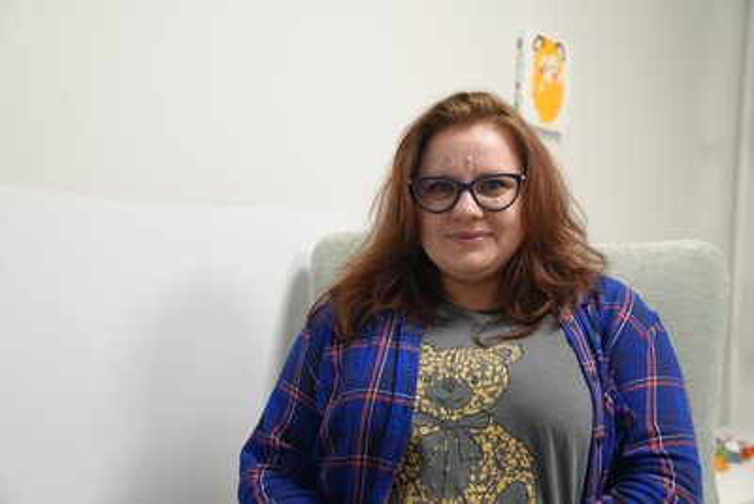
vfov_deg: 25.1
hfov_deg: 36.9
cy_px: 252
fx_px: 1131
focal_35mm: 54
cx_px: 377
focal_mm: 54
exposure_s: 1/160
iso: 3200
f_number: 4
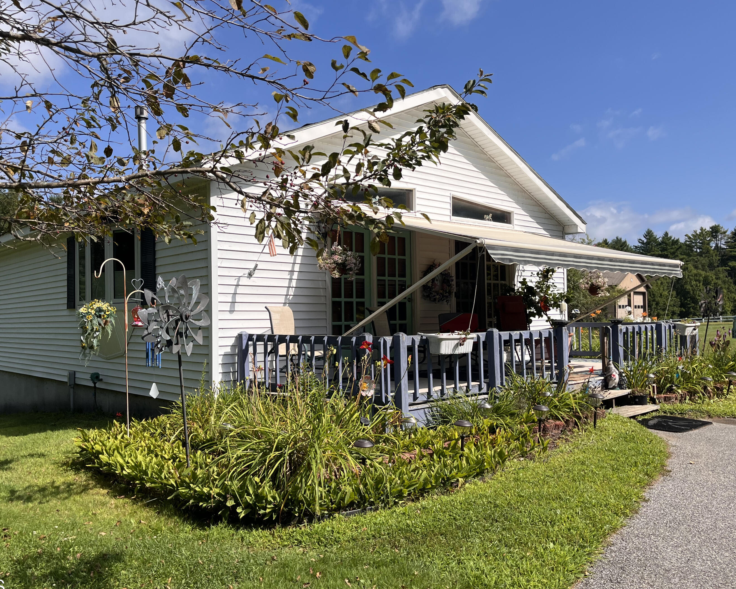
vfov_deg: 50.0
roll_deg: +0.4
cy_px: 300
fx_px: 632
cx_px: 332
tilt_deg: +1.3
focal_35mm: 29
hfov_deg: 60.3
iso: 50
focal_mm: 5.1
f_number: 1.6
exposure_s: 1/3745
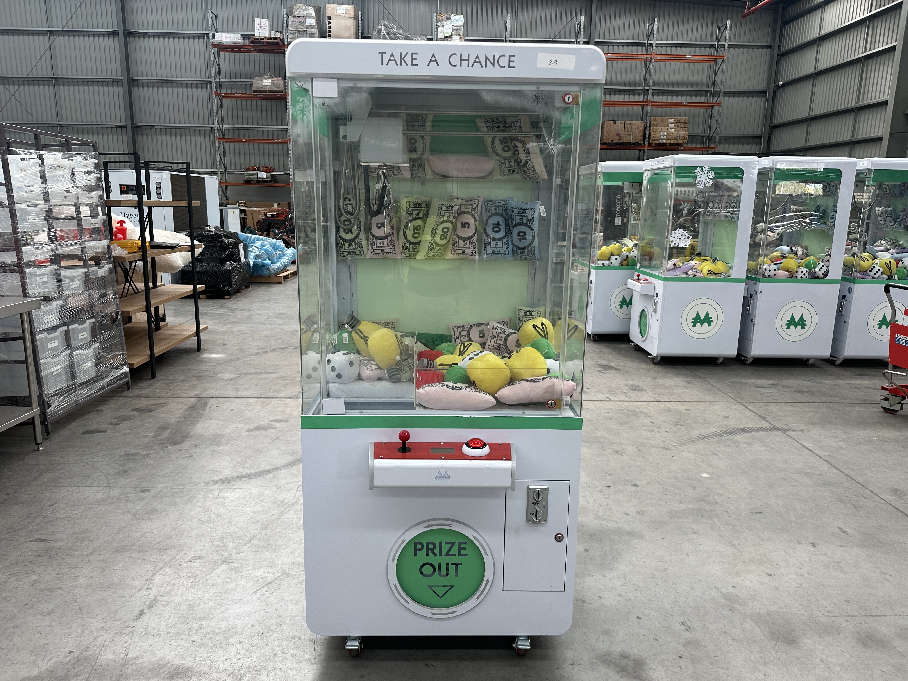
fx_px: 630
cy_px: 340
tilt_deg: -10.6
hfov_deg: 71.6
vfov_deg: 56.8
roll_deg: -0.9
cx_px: 454
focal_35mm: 24
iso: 80
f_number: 1.78
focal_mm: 6.86
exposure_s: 1/121
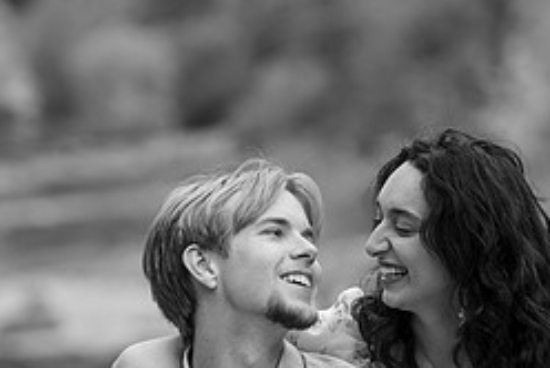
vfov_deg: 4.0
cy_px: 396
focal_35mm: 348
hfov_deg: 5.9
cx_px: 231
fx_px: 5323
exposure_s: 1/250
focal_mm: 149
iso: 320
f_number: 3.5
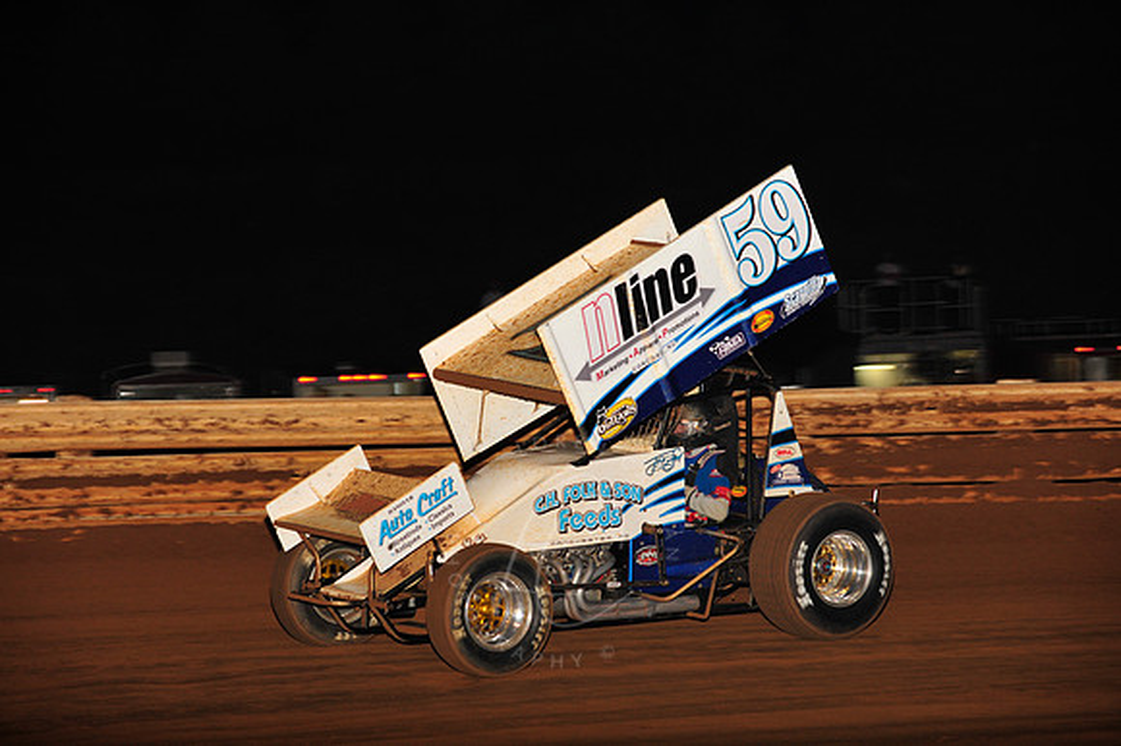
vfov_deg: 9.5
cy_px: 373
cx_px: 560
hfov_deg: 14.2
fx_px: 4512
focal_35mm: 145
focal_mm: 145
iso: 1000
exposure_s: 1/320
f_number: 6.3
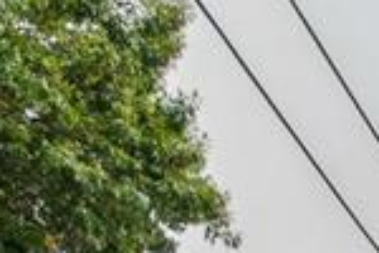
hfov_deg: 15.4
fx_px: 1074
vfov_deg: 10.5
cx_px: 792
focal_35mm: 102
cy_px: 696
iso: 100
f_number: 8
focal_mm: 10
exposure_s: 1/200
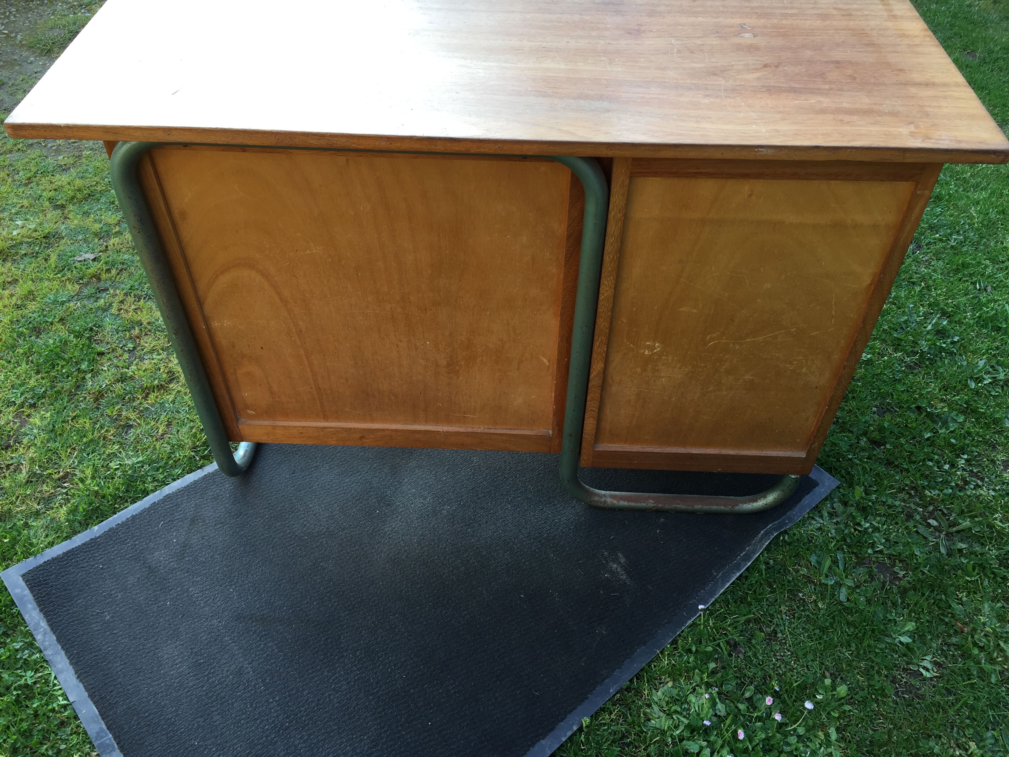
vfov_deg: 48.2
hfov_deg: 61.7
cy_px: 378
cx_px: 504
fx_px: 845
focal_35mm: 29
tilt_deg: -46.3
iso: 32
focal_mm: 4.15
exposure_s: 1/122
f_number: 2.2
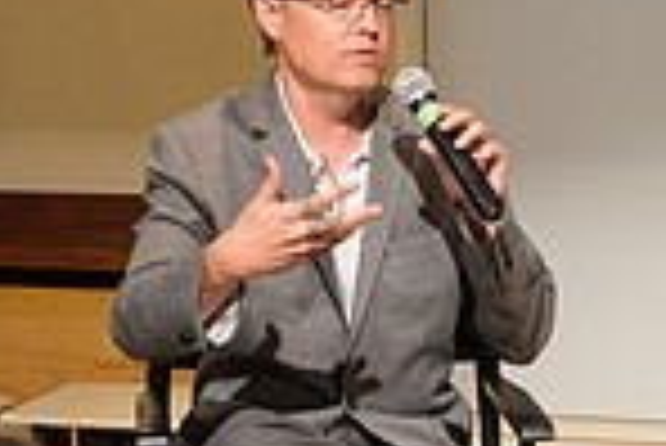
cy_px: 232
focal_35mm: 133
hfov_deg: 15.4
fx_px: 2463
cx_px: 320
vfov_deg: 10.3
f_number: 4
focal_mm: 34
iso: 2500
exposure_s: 1/200
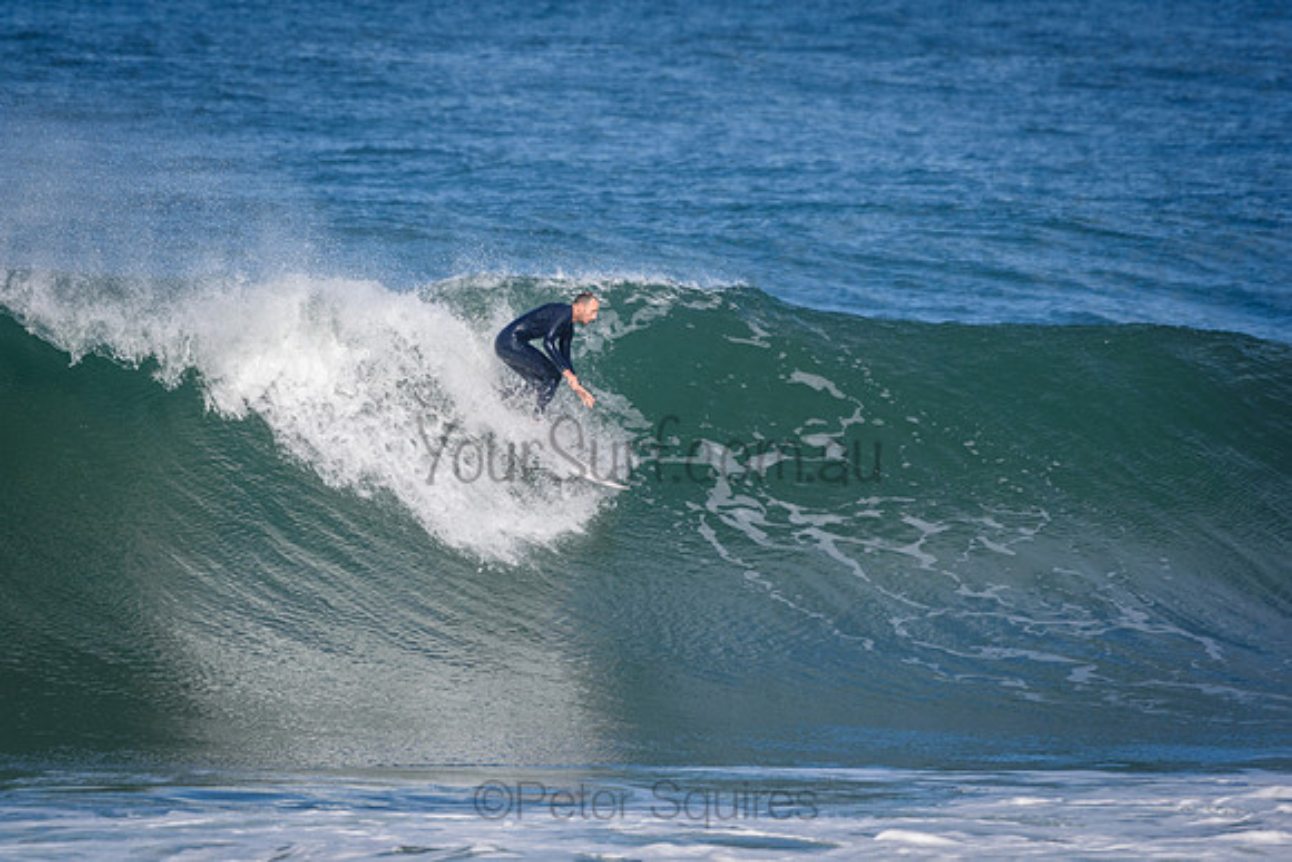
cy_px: 431
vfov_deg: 2.4
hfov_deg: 3.6
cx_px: 646
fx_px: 20460
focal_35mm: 570
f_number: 5.6
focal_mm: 380
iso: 320
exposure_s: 1/2000
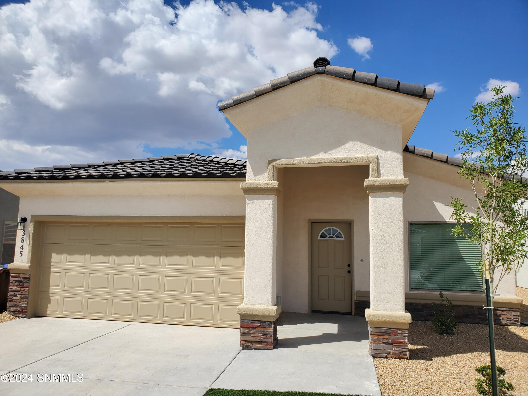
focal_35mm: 26
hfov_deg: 67.3
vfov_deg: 53.1
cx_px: 264
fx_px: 397
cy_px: 198
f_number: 2.4
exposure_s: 1/2252
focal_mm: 4.3
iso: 50
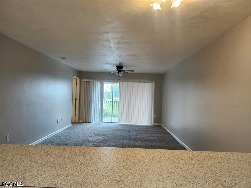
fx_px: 167
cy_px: 94
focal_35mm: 23
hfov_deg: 73.9
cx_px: 126
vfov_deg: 58.9
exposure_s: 1/120
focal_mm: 5.54
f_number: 1.8
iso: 250
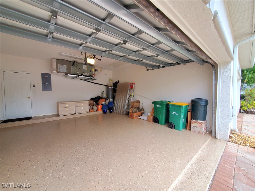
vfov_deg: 89.9
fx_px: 96
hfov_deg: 106.2
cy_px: 96
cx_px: 128
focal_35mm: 13
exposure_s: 1/60.2
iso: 100
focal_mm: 1.8
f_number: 2.2
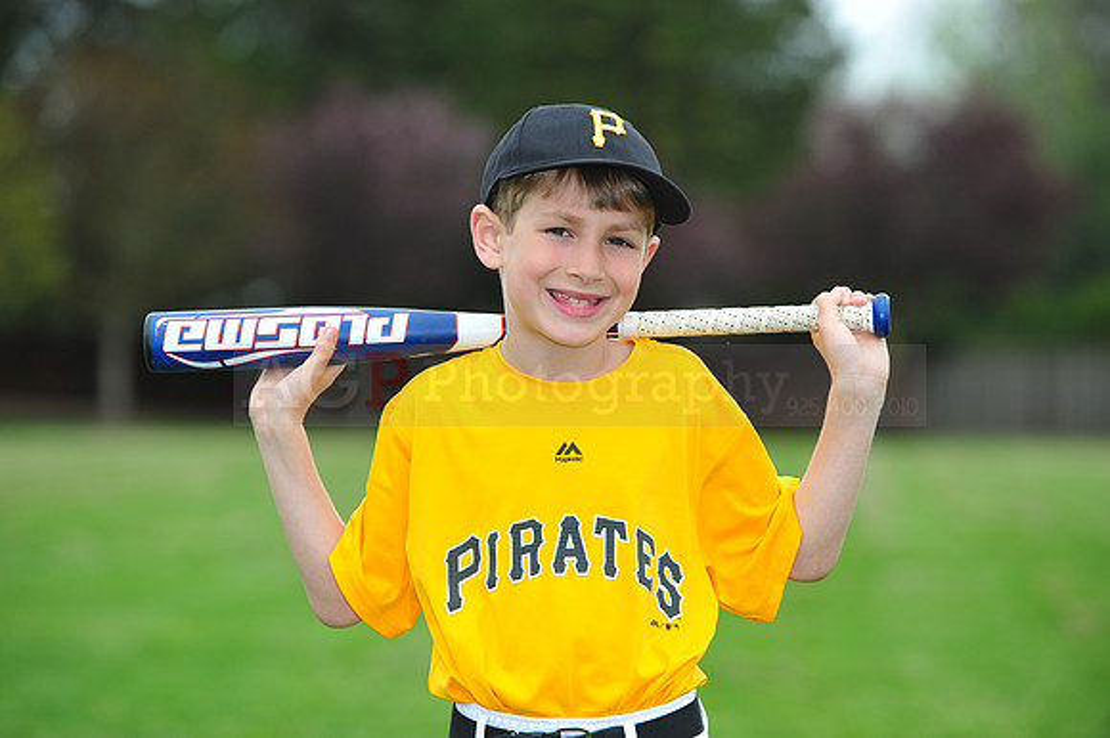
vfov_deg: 8.3
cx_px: 555
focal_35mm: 165
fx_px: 5084
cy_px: 369
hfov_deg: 12.5
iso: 400
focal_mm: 165
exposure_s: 1/500
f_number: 5
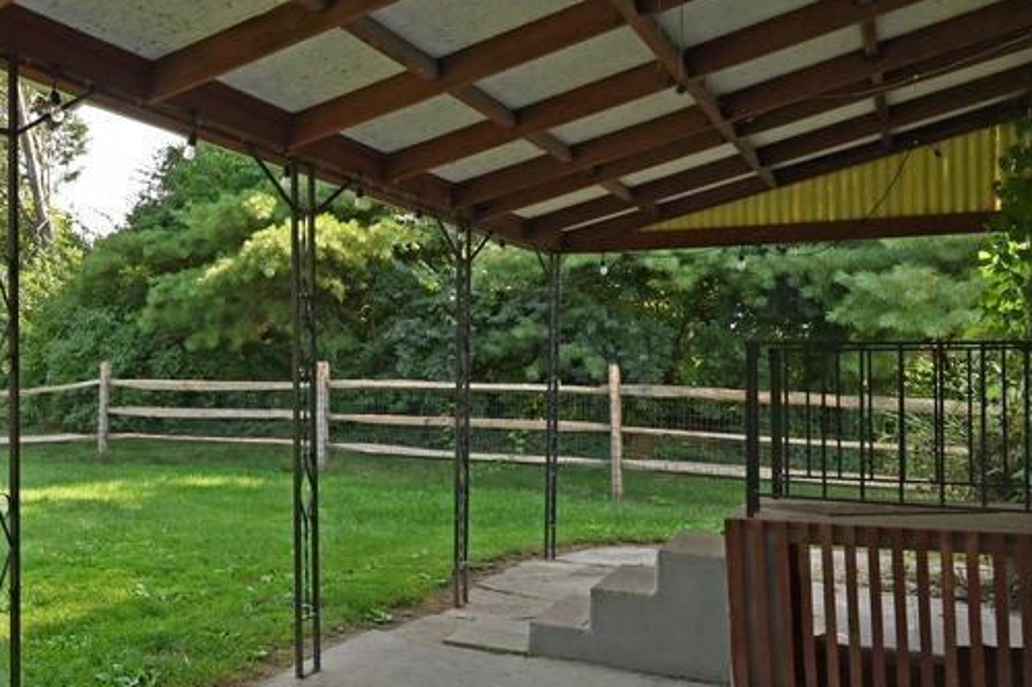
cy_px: 347
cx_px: -93
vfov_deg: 31.9
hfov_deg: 38.7
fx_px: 1204
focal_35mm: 42
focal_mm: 14
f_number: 10
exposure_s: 1/125
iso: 280
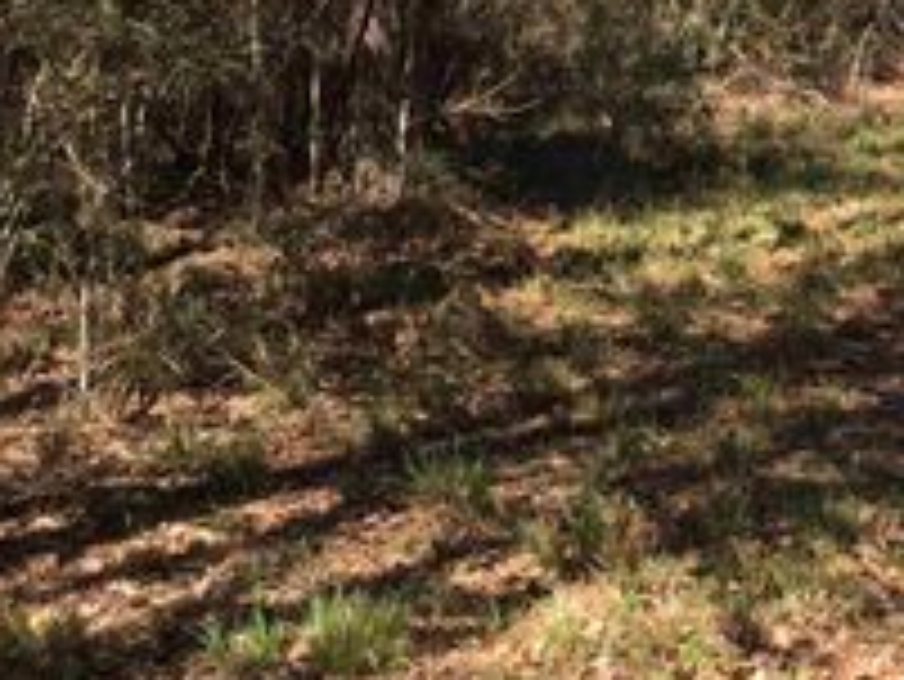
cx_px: 886
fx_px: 2012
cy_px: 70
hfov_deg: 24.3
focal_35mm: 77
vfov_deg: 18.8
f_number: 2.4
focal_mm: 3.3
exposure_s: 1/345
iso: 25
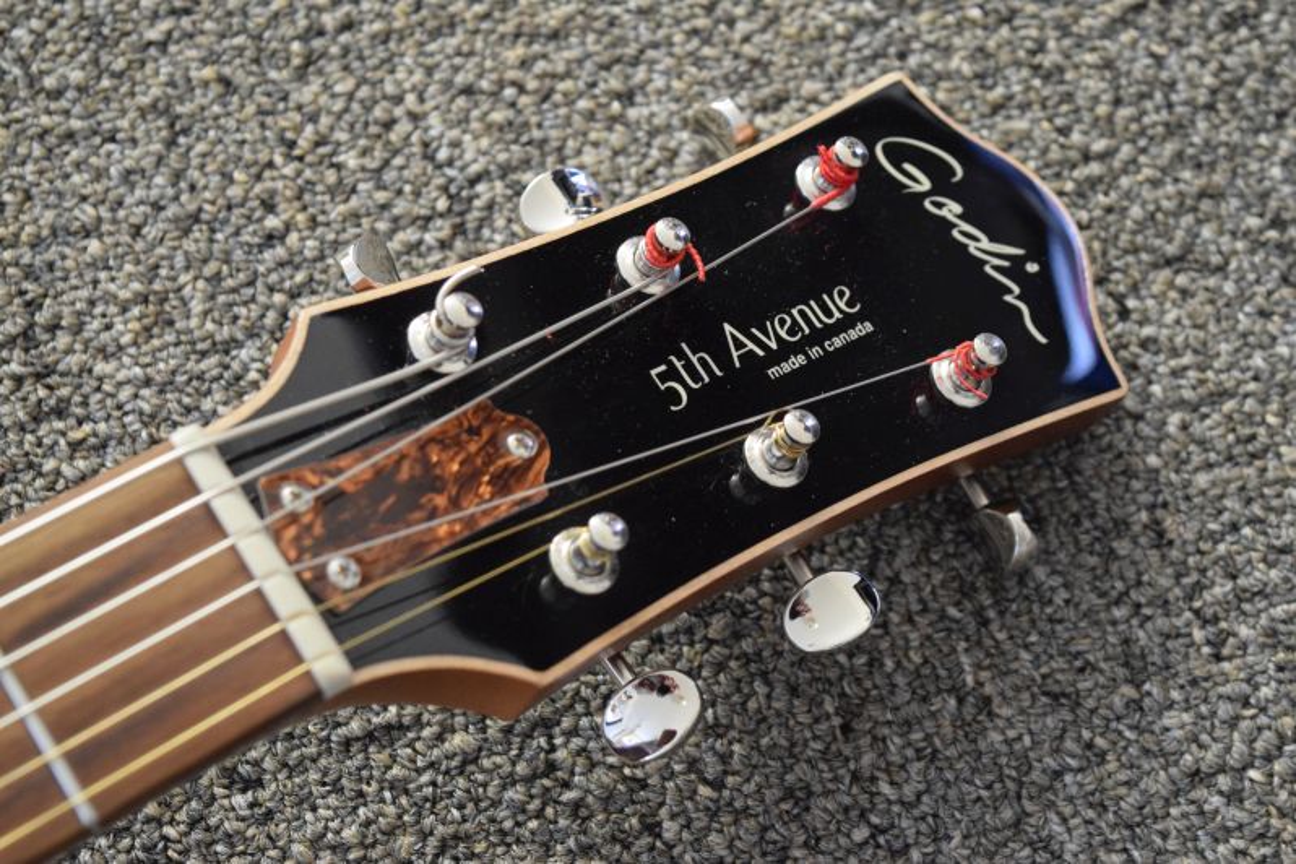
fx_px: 2592
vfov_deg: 18.9
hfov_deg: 28.1
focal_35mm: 72
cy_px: 432
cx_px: 648
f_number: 5.3
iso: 3600
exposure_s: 1/60
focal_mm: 48
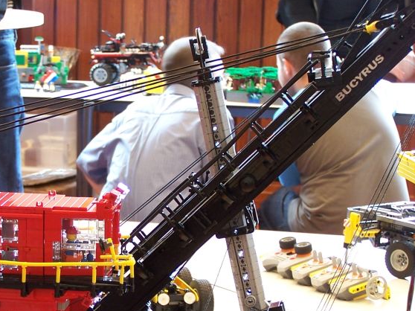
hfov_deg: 16.0
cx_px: 108
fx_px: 1474
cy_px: 243
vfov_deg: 12.0
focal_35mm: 123
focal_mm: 11.1
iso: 80
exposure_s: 1/6
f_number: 3.2
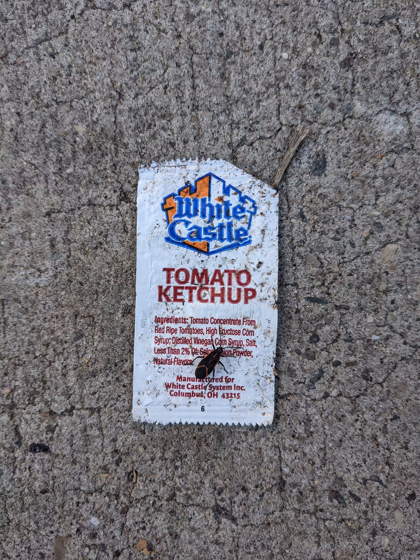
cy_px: 280
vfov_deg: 65.3
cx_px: 210
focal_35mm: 27
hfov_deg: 51.4
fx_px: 437
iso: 58
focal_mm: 4.38
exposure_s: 1/242
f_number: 1.73
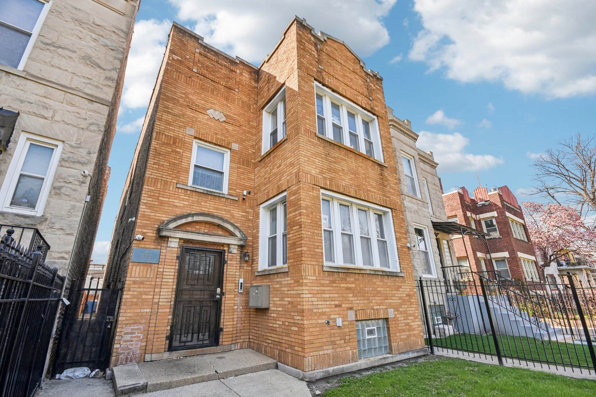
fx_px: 248
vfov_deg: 77.3
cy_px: 198
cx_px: 298
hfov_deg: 100.4
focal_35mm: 15
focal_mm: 10
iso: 400
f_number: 8
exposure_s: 1/320
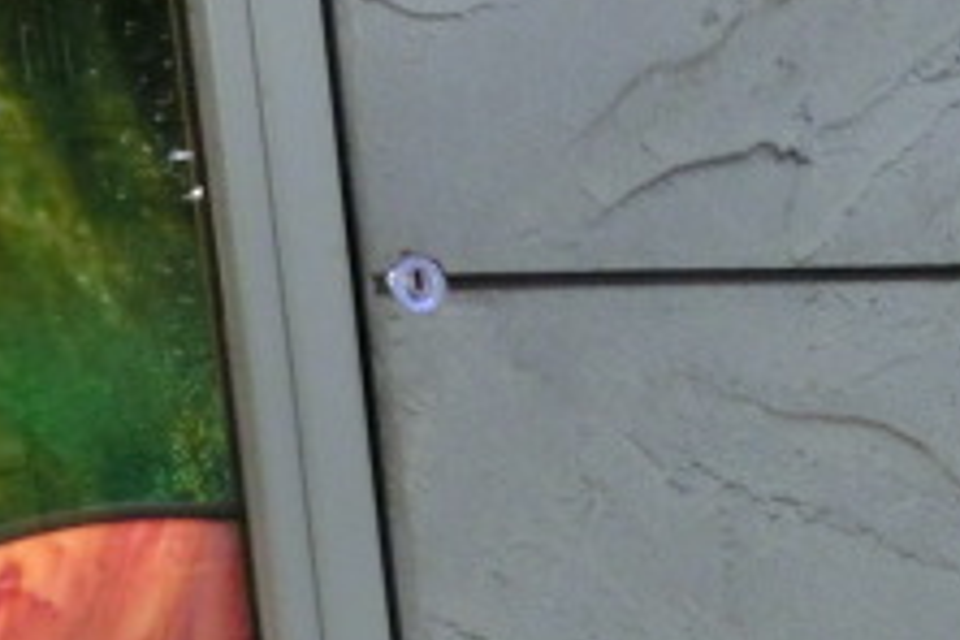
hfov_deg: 23.5
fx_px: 2240
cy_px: 1008
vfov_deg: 14.9
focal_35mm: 84
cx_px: 886
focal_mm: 5
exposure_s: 1/100
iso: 800
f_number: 3
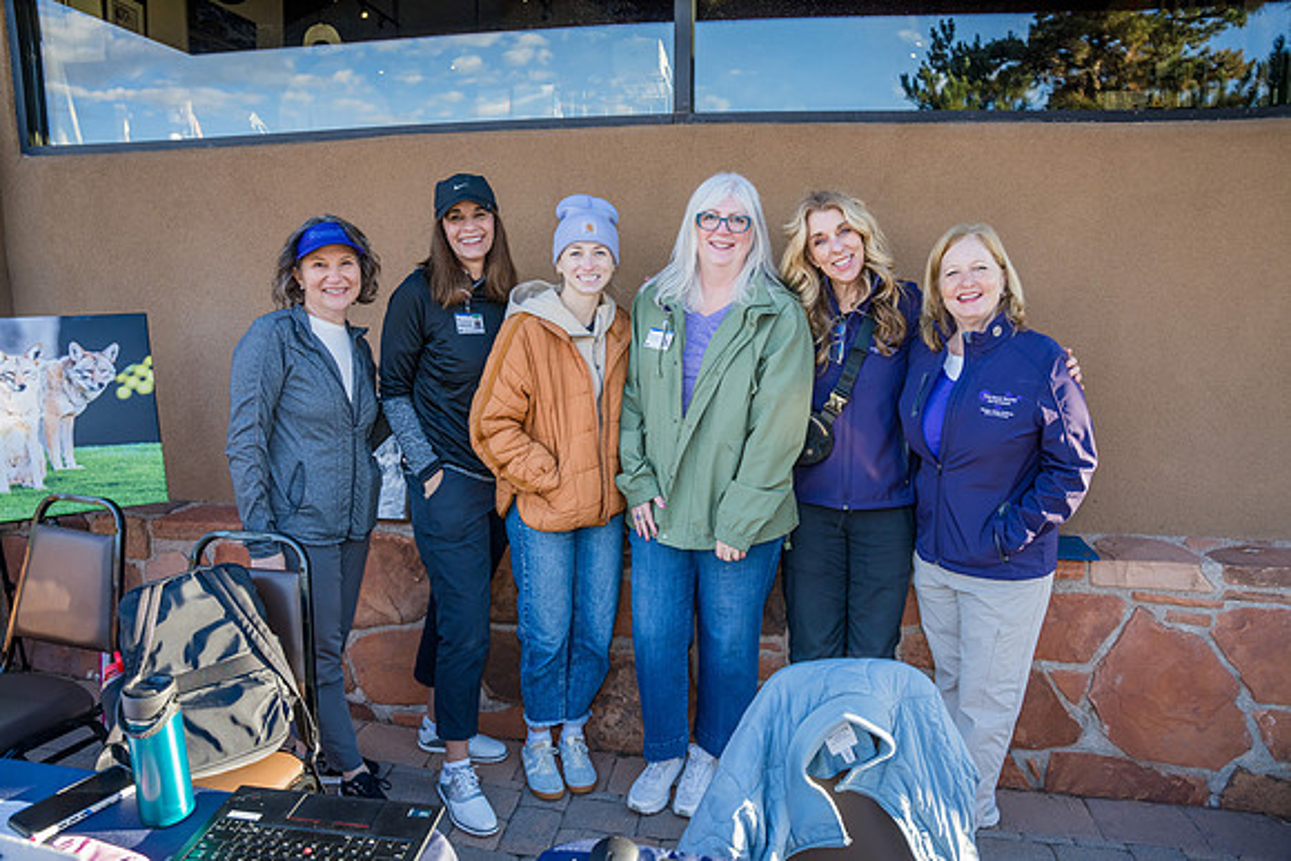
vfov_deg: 53.2
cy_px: 430
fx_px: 861
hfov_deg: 73.7
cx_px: 646
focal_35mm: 24
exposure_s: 1/400
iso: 800
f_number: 4
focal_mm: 24
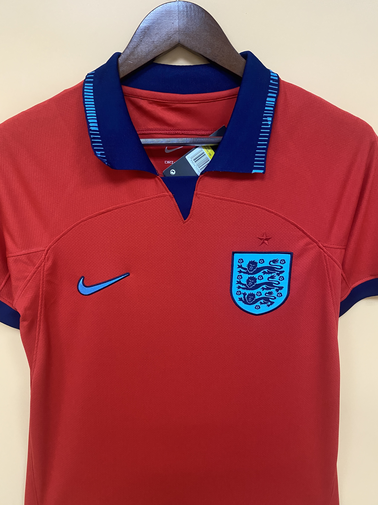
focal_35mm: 26
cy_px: 252
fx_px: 379
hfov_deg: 53.1
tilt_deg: -14.0
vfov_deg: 67.3
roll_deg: -1.6
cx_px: 189
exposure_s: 1/50
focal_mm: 4.25
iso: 400
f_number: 1.8
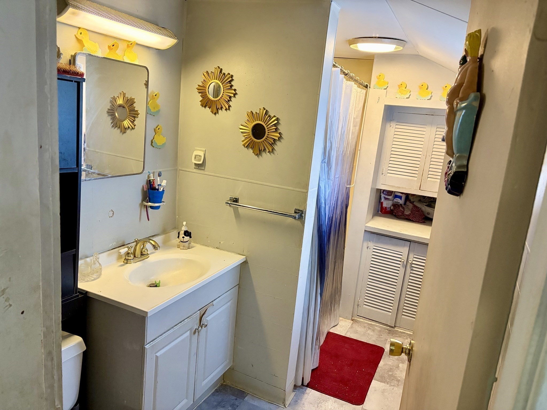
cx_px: 274
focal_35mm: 26
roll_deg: -5.9
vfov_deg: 53.1
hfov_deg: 67.3
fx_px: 411
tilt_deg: -13.3
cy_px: 205
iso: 400
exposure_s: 1/60
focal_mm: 5.96
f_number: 1.6
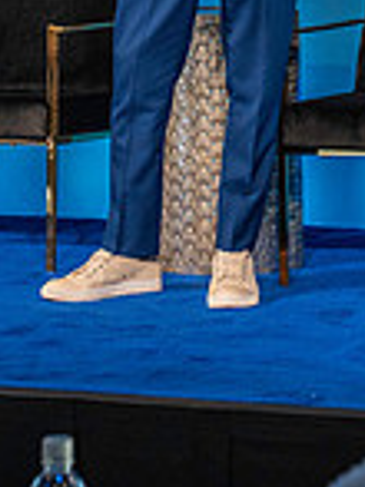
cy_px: -38
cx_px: 242
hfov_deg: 7.4
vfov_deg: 9.8
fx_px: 2830
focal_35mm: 201
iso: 4000
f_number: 4.5
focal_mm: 53
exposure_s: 1/200
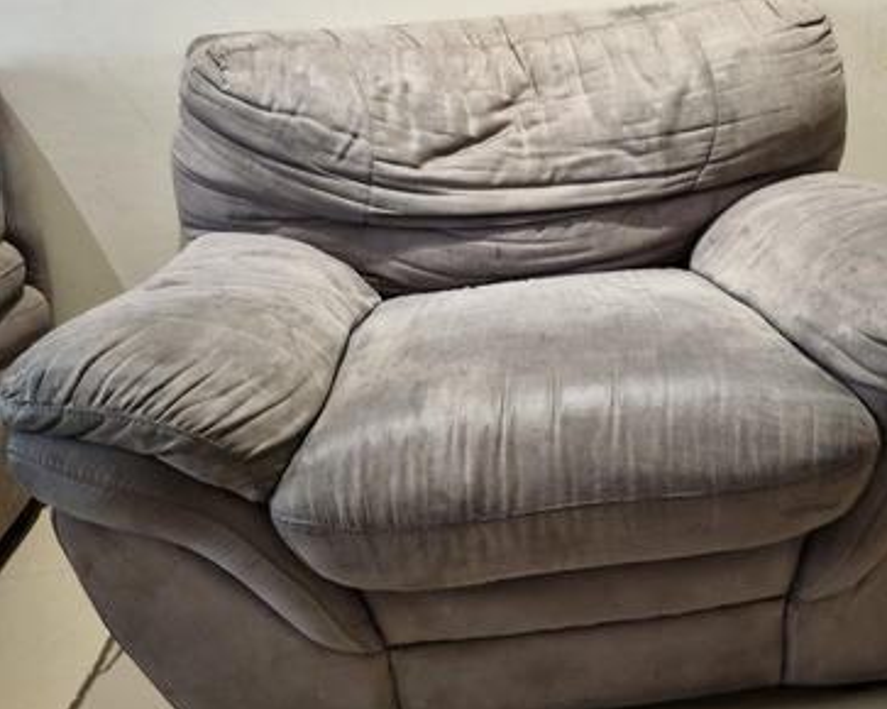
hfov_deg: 55.0
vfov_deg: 45.7
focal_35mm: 32
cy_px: 395
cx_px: 556
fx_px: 840
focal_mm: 5.4
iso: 500
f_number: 1.8
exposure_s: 1/30
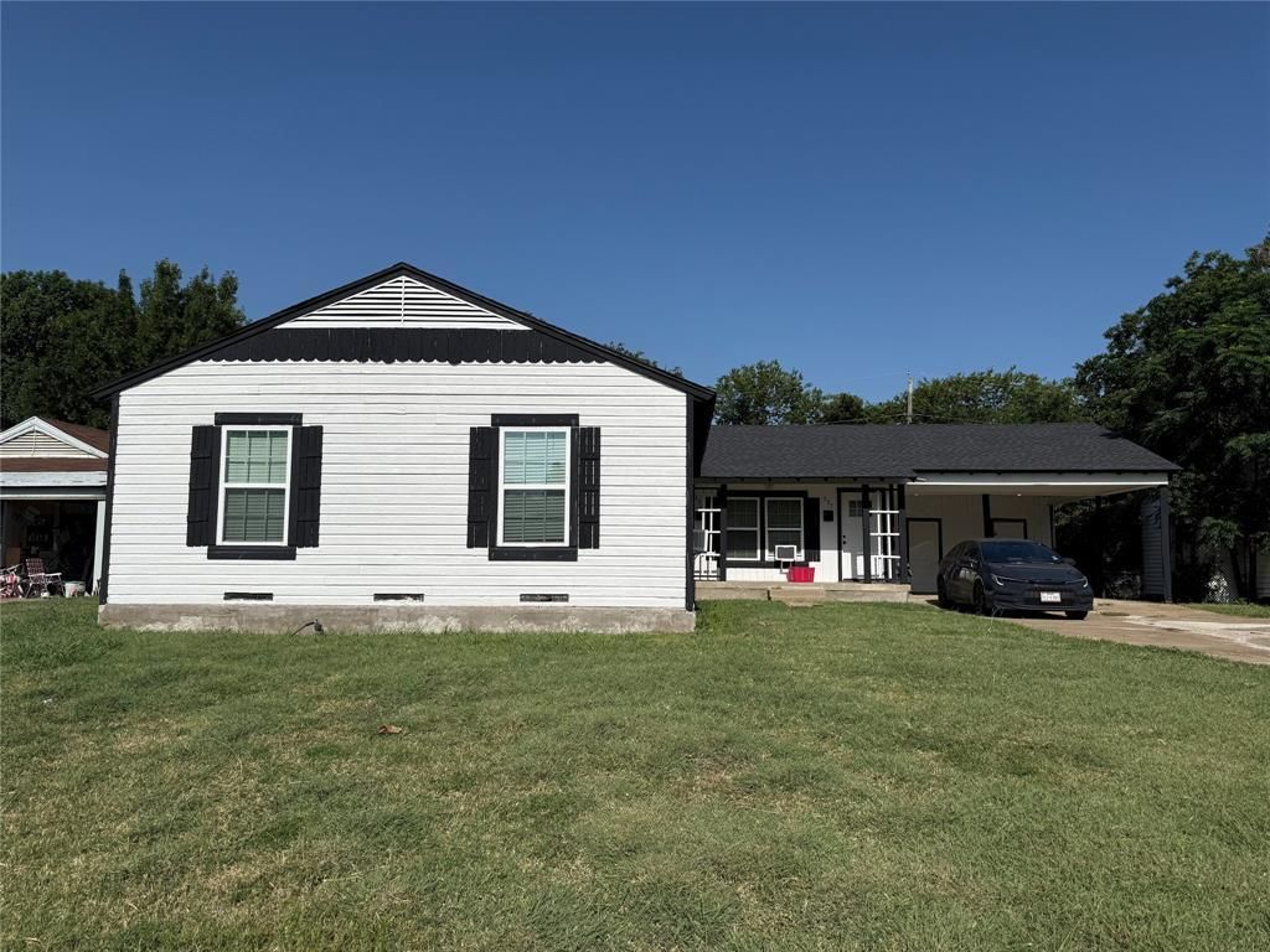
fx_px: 881
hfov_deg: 71.6
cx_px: 635
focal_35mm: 24
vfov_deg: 56.8
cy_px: 476
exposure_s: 1/10309
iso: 80
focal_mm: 6.76
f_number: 1.78
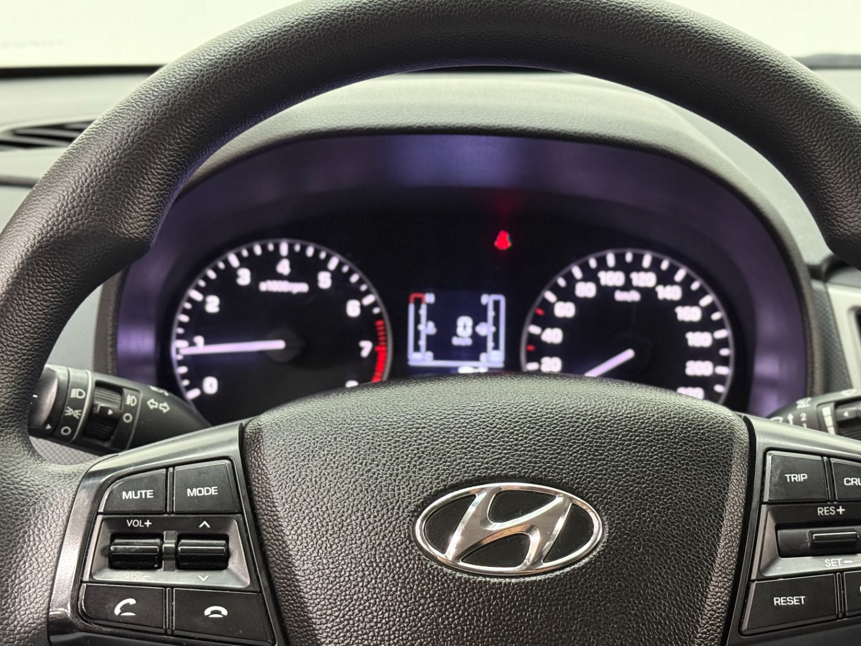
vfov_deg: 23.6
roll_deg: -2.7
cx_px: 502
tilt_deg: -16.6
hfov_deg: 31.1
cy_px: 382
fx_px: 1542
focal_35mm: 62
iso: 500
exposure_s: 1/30
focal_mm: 6.76
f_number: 1.78
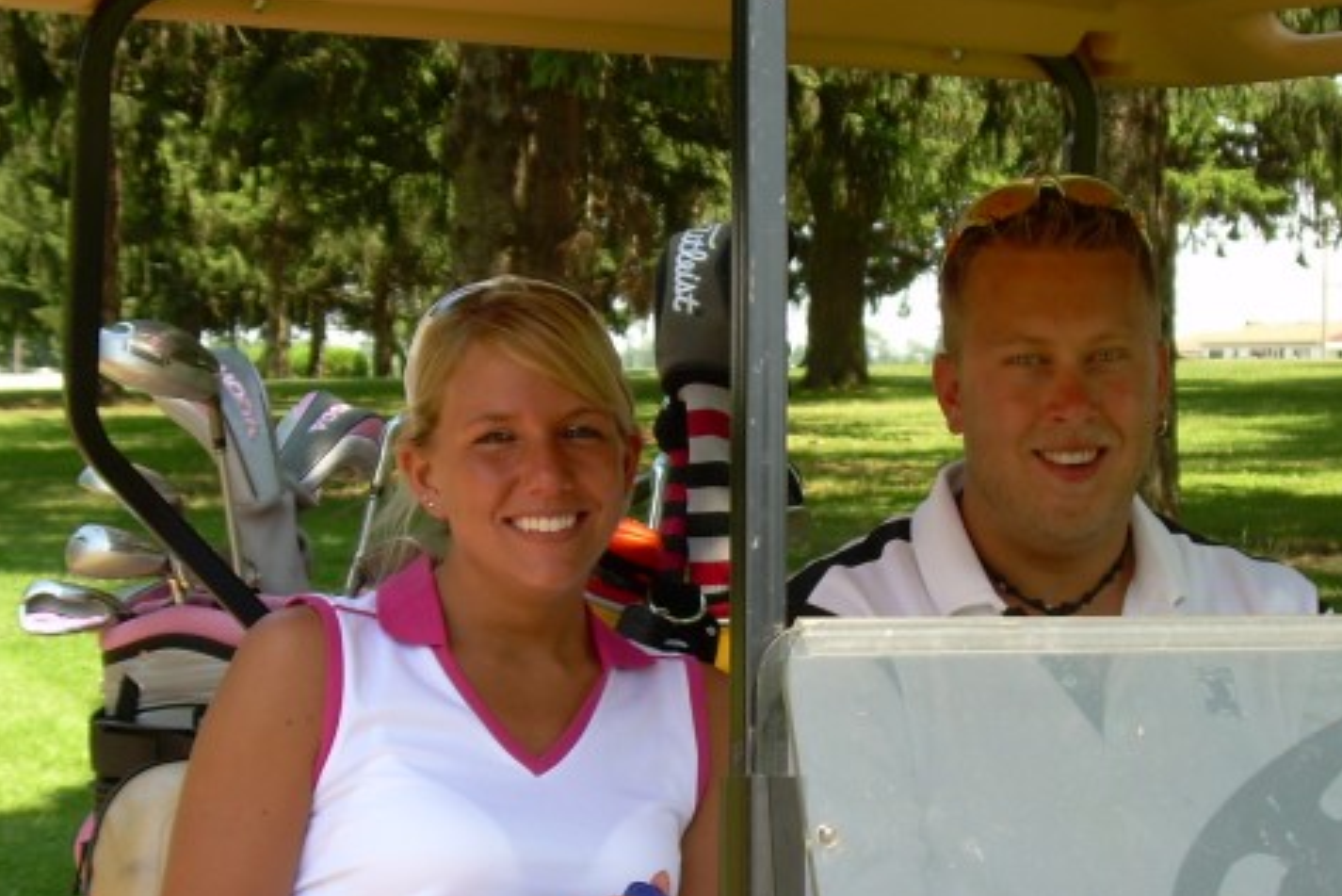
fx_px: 3393
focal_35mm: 91
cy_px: 574
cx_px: 783
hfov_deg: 22.3
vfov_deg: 15.0
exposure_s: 1/177
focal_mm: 11
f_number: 3.6
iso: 50
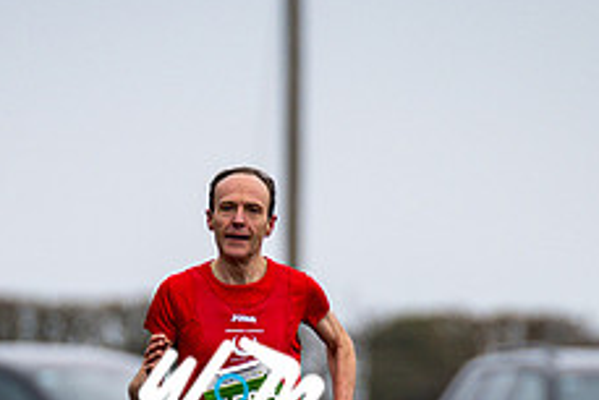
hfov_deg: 1.8
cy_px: 447
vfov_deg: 1.2
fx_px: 18946
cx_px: 230
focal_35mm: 1138
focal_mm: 300
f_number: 2.8
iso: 280
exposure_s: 1/1600
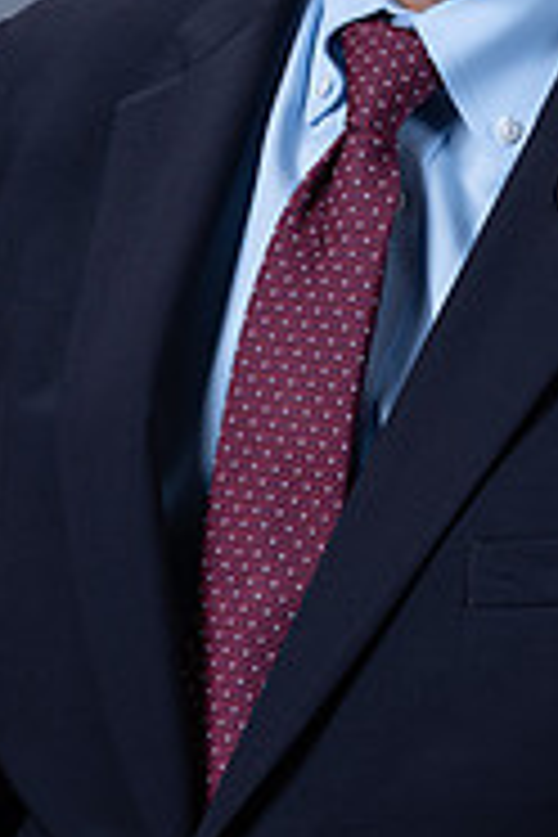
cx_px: 477
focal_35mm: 309
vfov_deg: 6.6
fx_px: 7184
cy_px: 27
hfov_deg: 4.4
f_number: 7.1
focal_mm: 128
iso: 200
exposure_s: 1/100
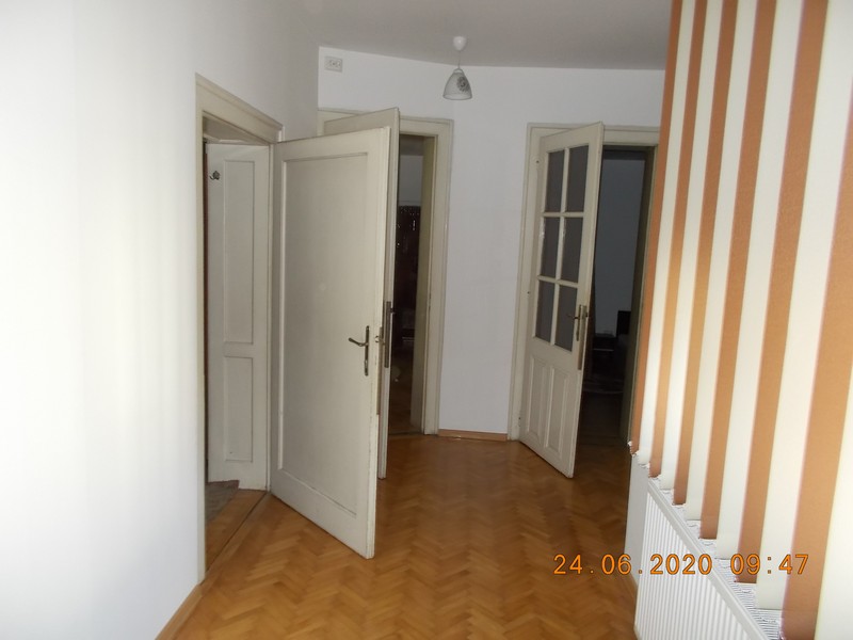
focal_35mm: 26
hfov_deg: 67.3
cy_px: 320
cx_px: 426
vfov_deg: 53.1
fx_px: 641
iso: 200
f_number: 3.2
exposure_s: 1/25
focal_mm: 4.6
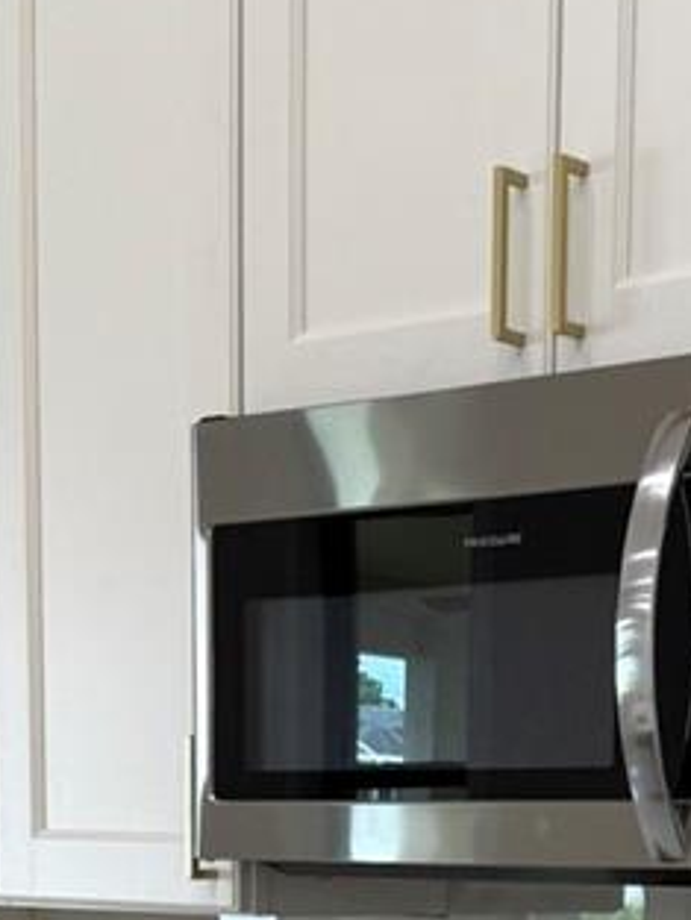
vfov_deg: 19.8
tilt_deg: -7.2
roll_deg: -1.9
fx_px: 2447
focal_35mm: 92
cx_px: 526
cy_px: 1158
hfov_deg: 16.0
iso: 80
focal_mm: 6.76
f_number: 1.78
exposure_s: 1/120
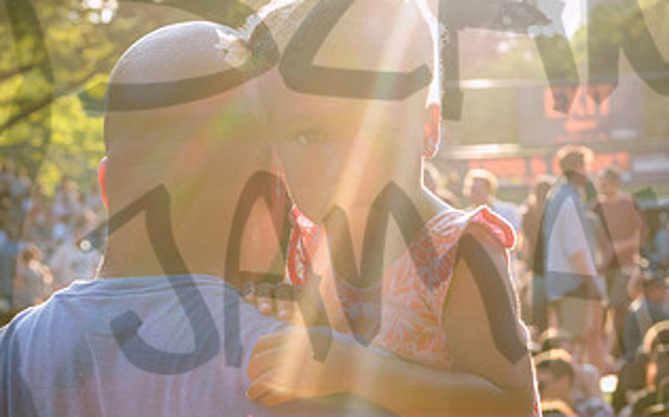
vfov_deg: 10.0
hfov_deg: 16.0
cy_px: 266
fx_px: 2387
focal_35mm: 131
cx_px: 307
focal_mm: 70
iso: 1000
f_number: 7.1
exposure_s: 1/250
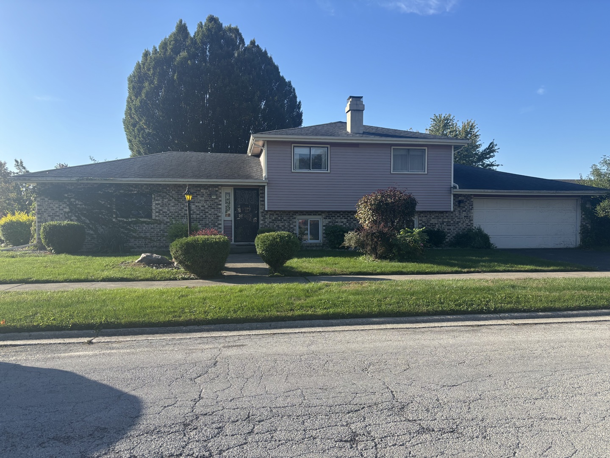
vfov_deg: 53.1
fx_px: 458
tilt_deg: -0.9
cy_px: 229
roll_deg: +0.2
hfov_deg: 67.3
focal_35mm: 26
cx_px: 305
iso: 50
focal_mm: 5.96
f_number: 1.6
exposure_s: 1/1876
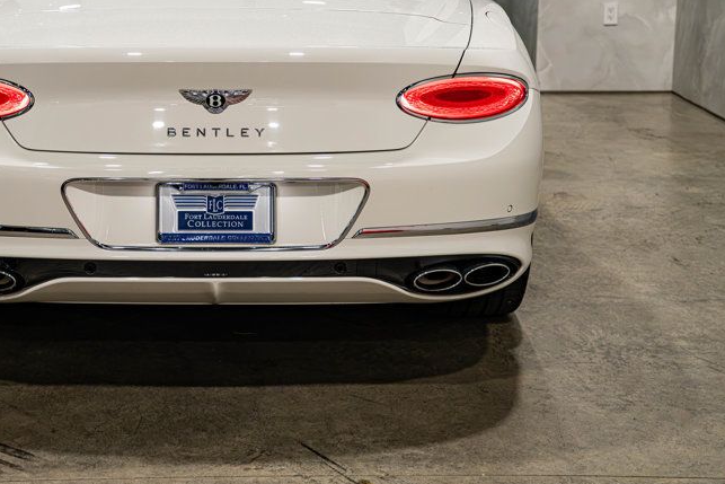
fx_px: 1571
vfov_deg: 17.4
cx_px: 212
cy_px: 110
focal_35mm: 78
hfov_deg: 25.8
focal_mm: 49
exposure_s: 1/125
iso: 1250
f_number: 4
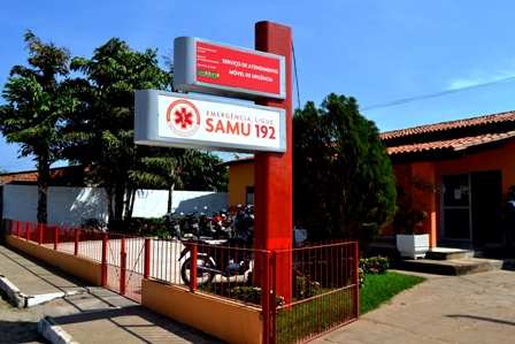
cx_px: 258
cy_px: 172
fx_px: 472
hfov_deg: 57.2
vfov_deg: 40.0
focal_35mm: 33
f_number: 9
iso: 100
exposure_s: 1/320
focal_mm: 22
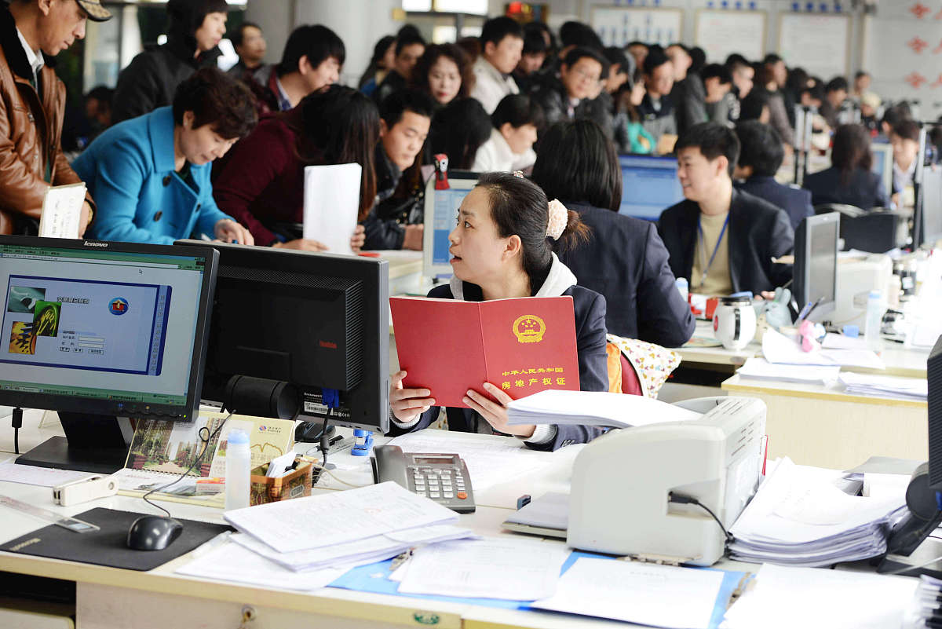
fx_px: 1832
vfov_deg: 19.5
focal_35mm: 70
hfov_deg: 28.8
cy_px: 314
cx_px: 471
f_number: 4.5
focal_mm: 70
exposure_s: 1/80
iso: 400
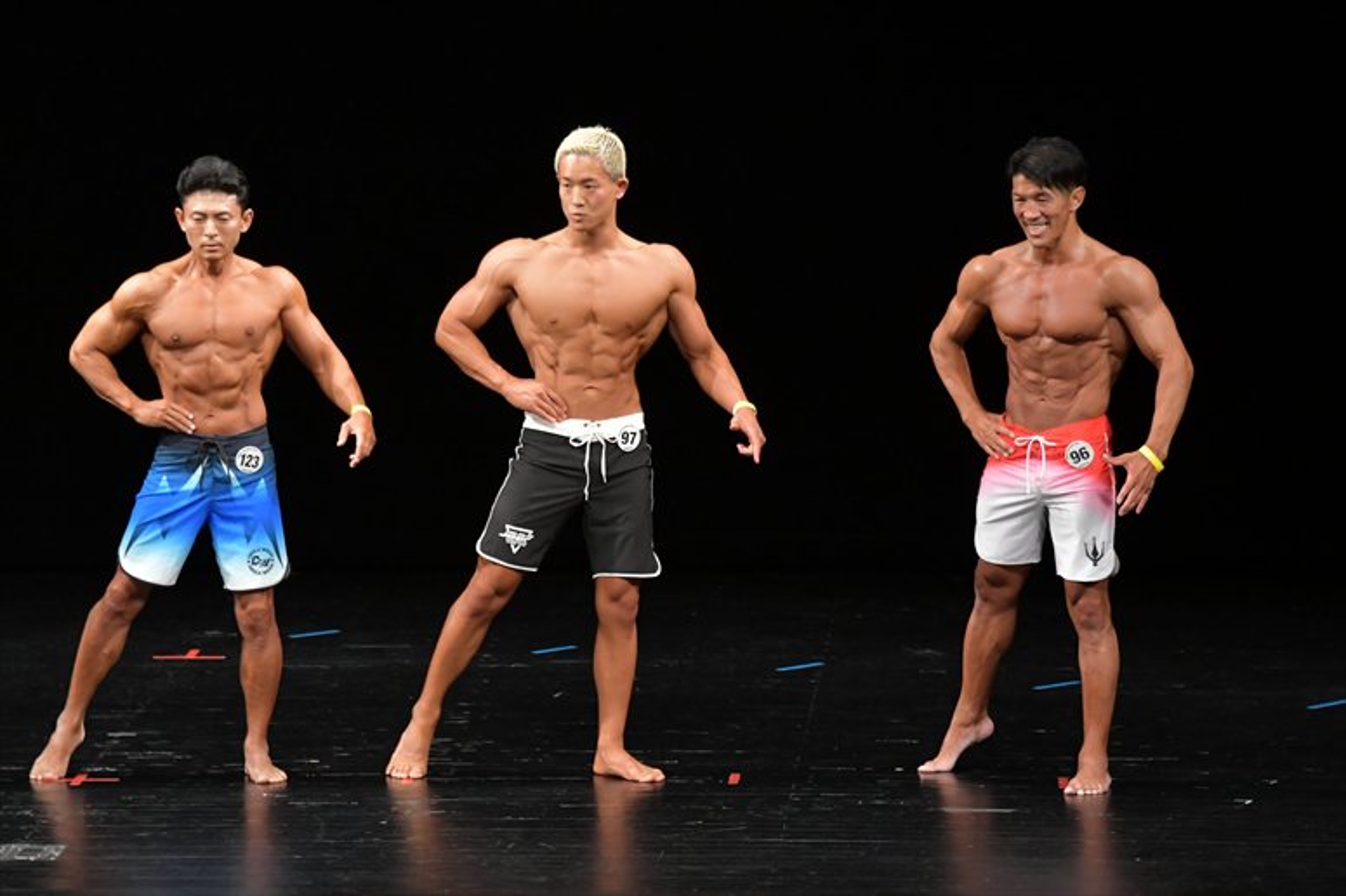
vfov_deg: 6.1
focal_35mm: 225
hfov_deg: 9.2
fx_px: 8409
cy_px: 448
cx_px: 673
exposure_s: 1/400
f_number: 5.6
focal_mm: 150
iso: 3200
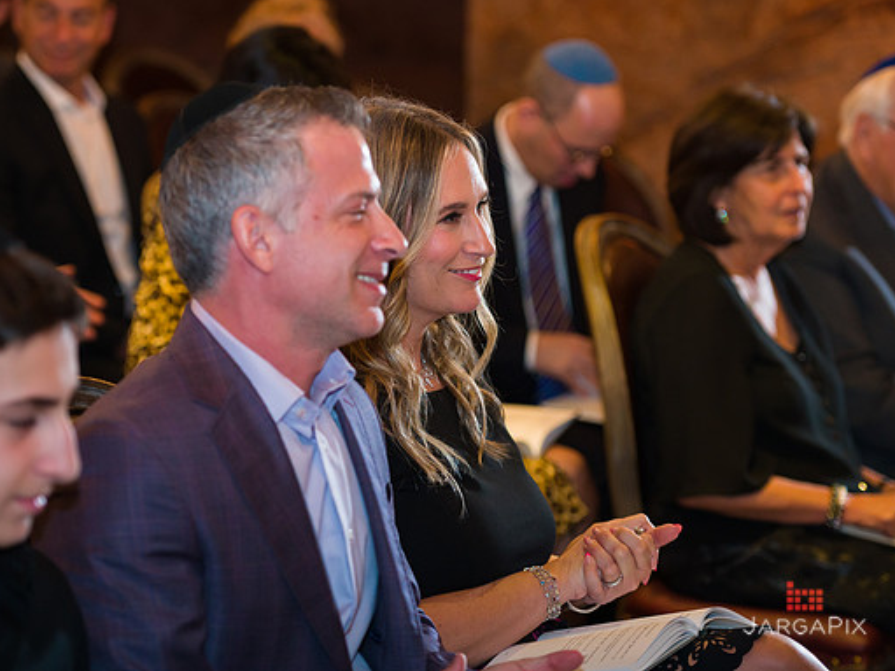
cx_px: 404
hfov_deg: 15.4
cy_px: 295
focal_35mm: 128
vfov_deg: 11.6
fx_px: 3309
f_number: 3.2
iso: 1600
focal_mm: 102
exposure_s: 1/200
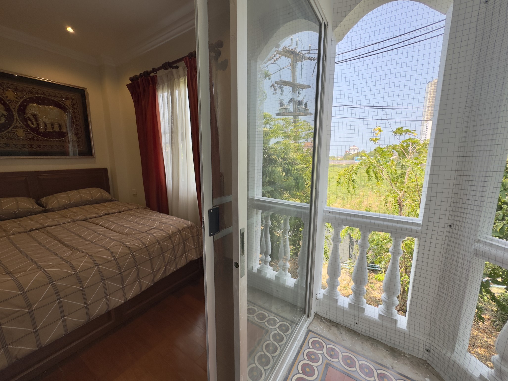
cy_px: 190
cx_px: 254
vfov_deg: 85.7
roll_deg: -0.2
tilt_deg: -9.0
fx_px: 205
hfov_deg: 102.1
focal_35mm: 14
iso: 40
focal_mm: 2.22
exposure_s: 1/214
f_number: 2.2
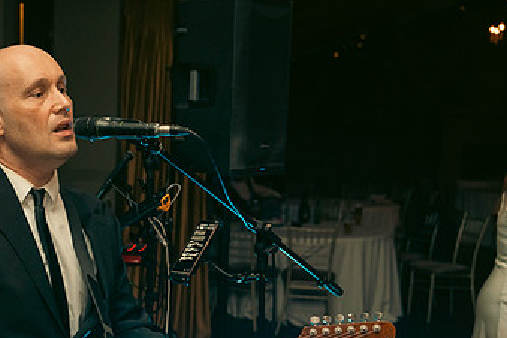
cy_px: 262
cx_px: 88
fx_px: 915
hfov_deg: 30.1
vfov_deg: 20.7
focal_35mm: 65
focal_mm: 38
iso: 2500
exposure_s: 1/160
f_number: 3.5
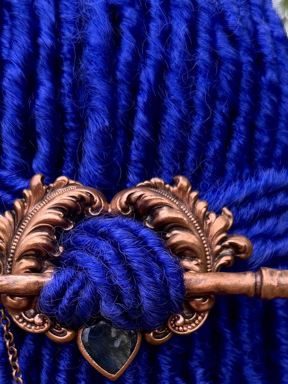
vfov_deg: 34.2
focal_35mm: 54
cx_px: 103
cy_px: 322
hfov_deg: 26.9
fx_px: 599
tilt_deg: -15.7
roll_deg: -0.3
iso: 80
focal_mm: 6.76
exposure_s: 1/728
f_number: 1.78
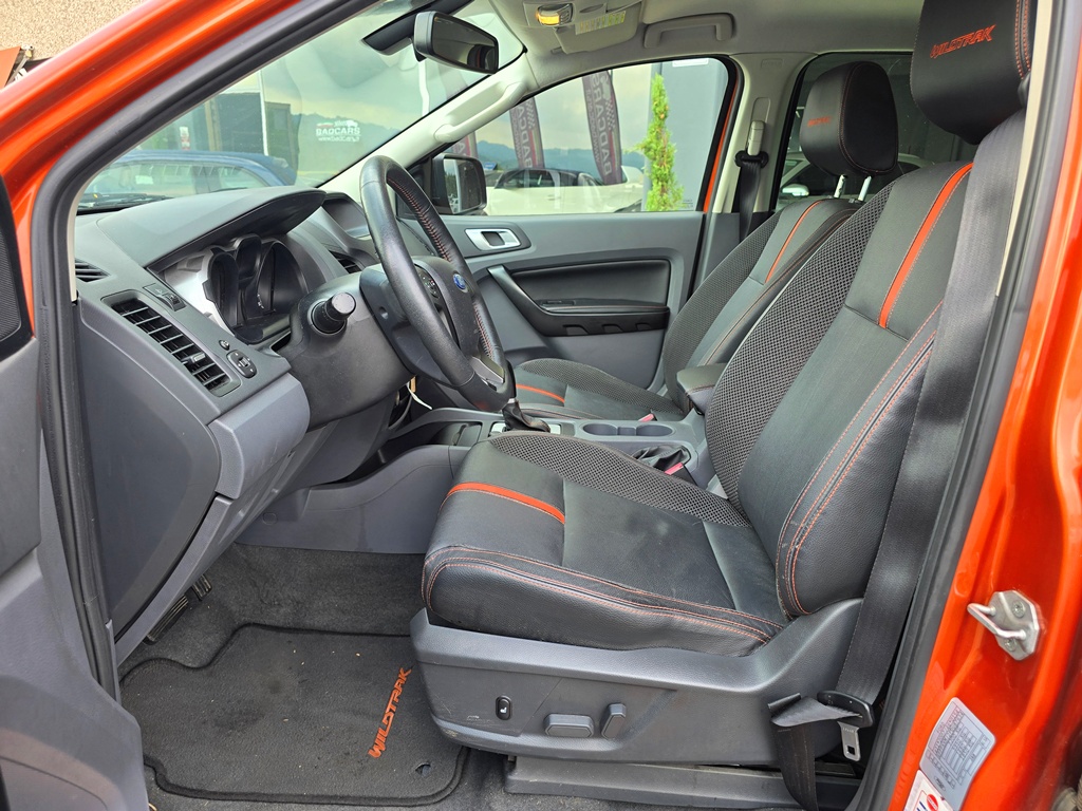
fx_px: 719
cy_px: 406
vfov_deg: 58.9
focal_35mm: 23
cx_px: 541
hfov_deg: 73.9
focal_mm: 6.3
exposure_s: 1/180
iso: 40
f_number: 1.7
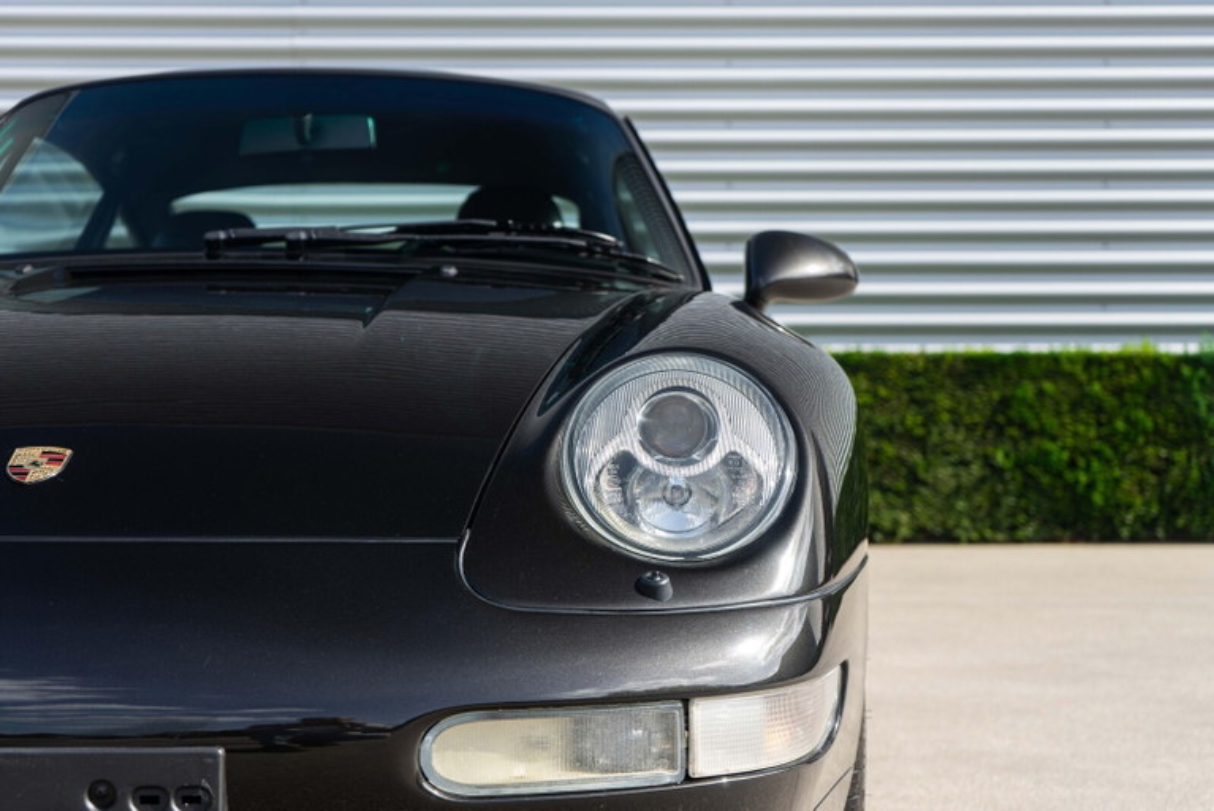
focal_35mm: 55
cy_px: 406
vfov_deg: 24.6
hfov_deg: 36.2
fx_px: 1855
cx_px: 607
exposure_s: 1/80
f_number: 5
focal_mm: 55
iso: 50
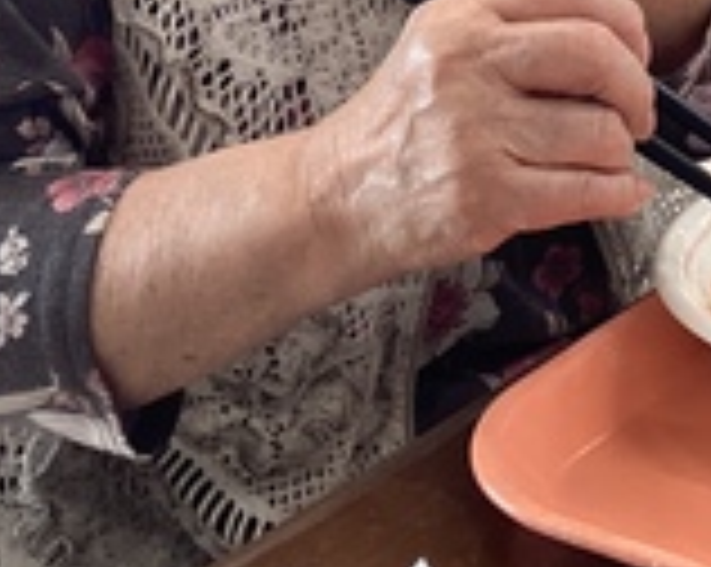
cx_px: 702
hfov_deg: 19.4
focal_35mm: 96
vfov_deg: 15.0
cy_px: -236
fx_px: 2018
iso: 50
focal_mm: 3.3
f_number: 2.4
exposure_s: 1/60
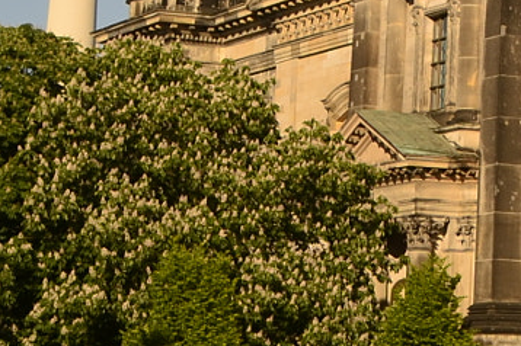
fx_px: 2733
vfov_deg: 7.1
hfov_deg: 10.2
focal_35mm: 189
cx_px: 987
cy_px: -214
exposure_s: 1/320
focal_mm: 22
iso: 100
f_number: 9
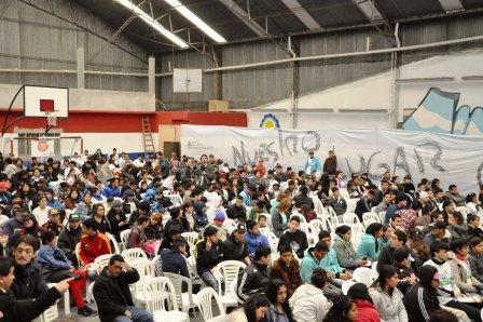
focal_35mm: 38
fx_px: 503
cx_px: 242
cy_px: 161
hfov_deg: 51.3
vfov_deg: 35.4
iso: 3200
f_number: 4.5
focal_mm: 25
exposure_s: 1/60
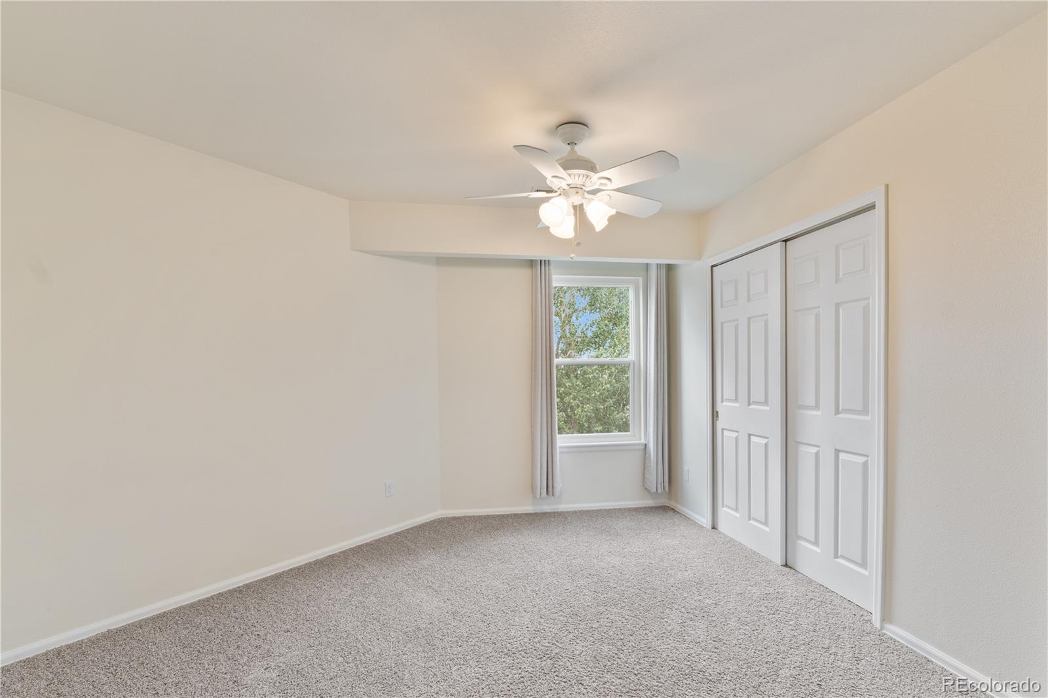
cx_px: 524
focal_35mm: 16
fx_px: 476
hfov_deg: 95.5
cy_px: 349
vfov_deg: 72.5
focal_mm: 10.9
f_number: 9
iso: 125
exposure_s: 1/1.67
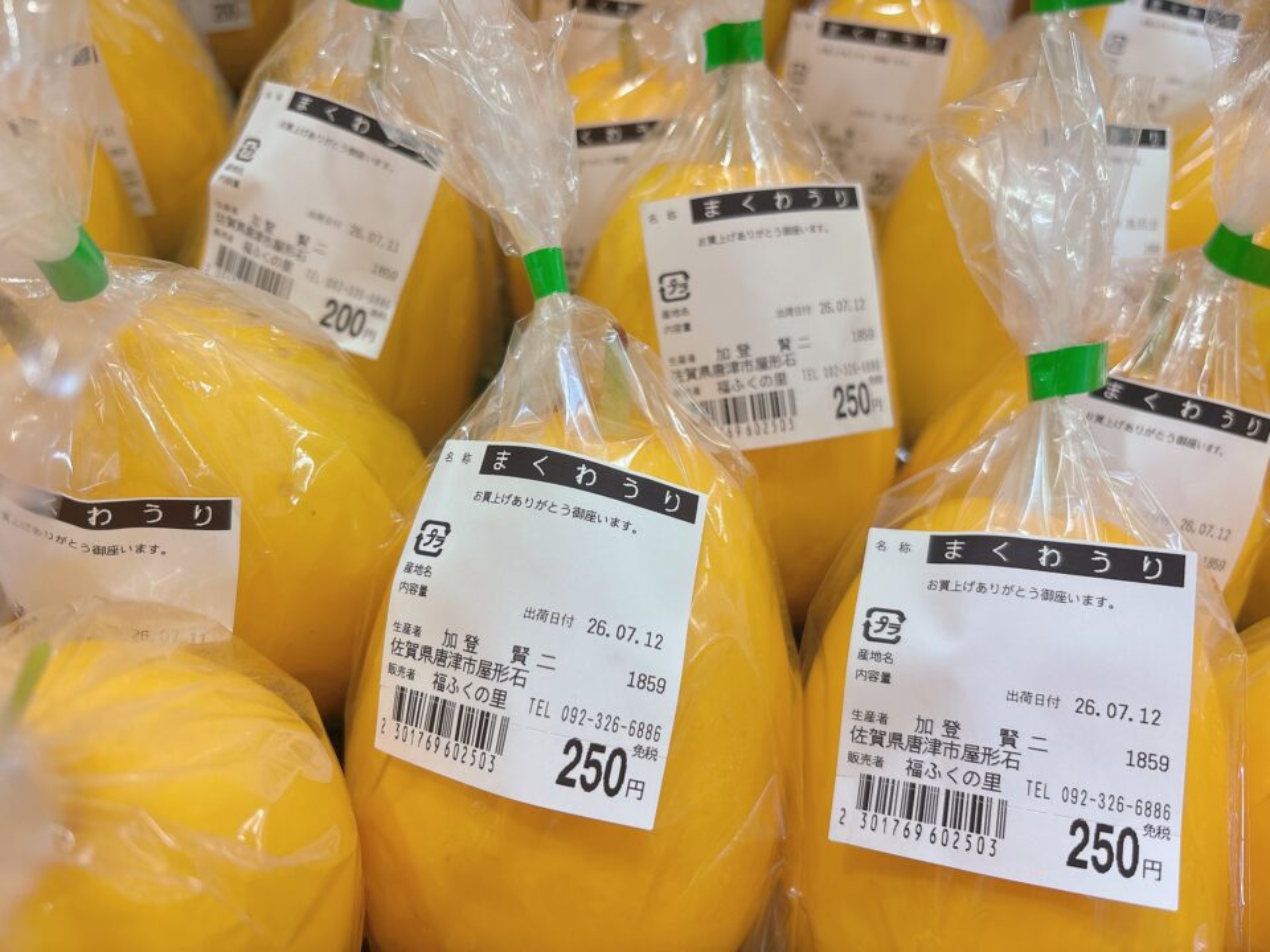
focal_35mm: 26
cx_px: 635
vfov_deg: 53.1
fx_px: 954
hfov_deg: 67.3
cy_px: 476
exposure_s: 1/120
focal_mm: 5.96
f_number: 1.6
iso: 80
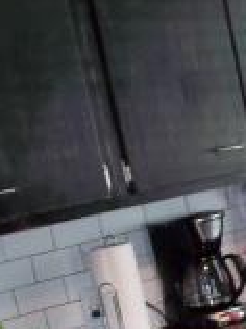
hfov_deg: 10.3
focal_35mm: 130
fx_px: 1235
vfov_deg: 15.0
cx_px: 515
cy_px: 312
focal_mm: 5.7
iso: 160
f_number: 2.9
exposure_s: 1/30
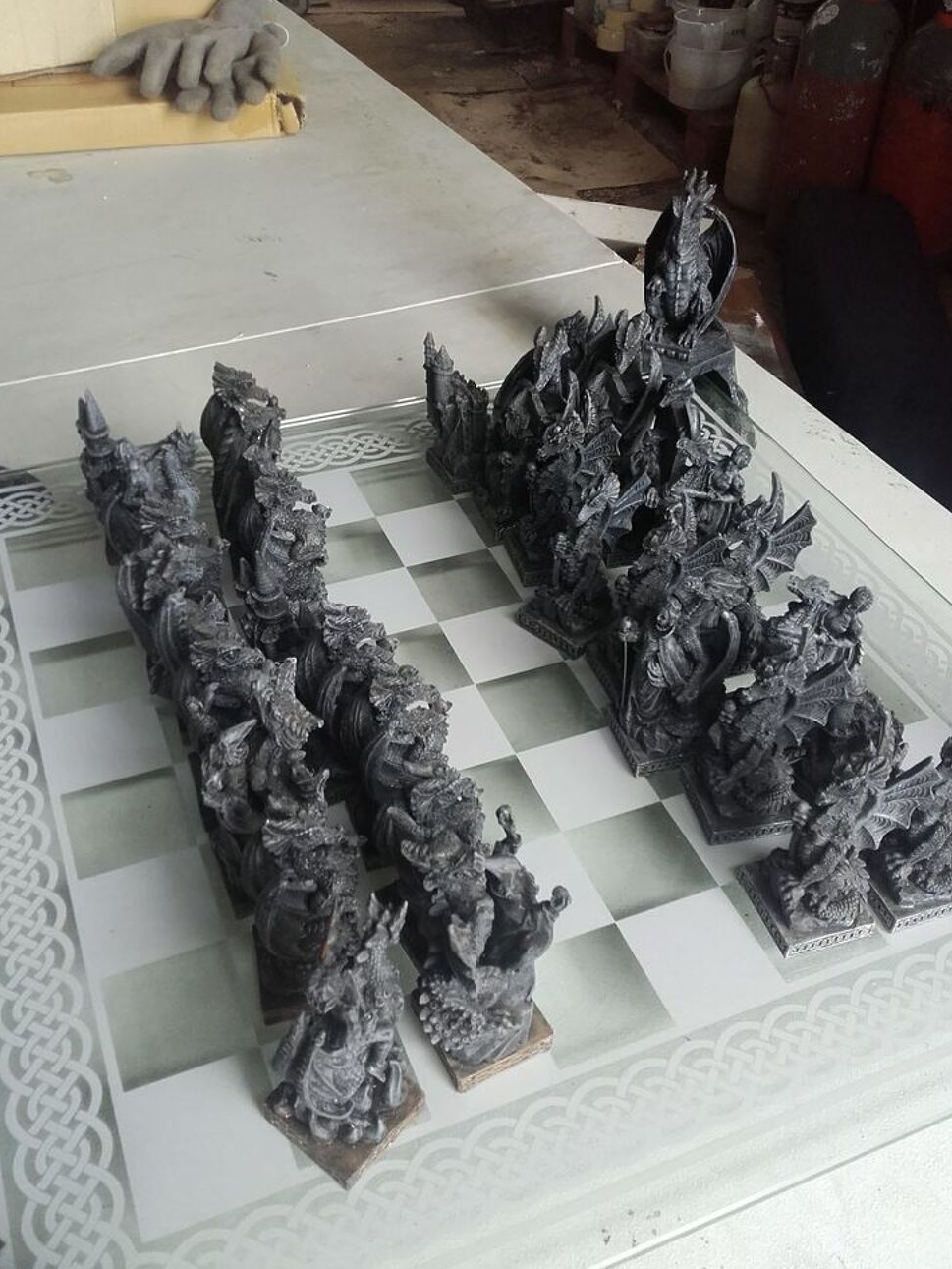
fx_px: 1173
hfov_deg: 44.2
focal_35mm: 32
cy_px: 640
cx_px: 482
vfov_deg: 56.8
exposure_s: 1/100
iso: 80
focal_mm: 3.31
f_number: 2.2
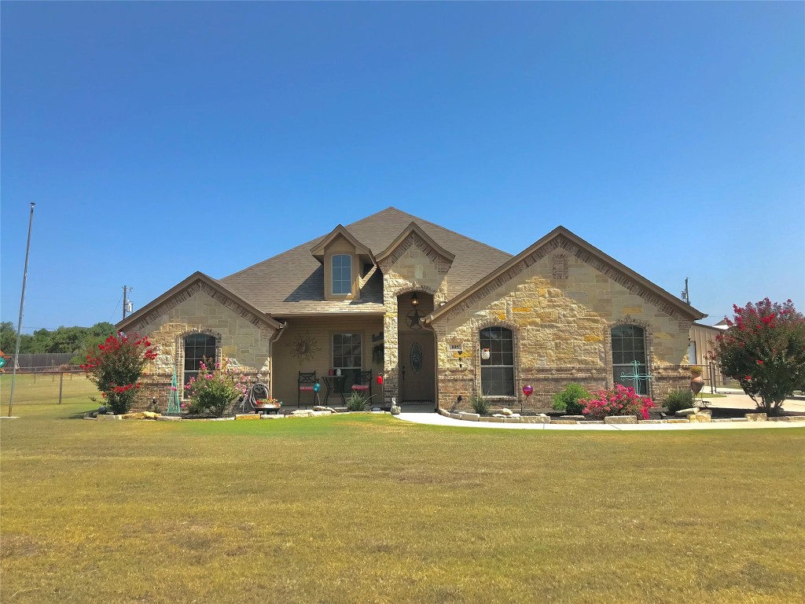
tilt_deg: +6.9
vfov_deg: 49.7
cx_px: 402
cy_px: 302
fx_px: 651
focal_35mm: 28
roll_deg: +0.3
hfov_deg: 63.4
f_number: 1.8
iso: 20
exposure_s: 1/2457
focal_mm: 3.99
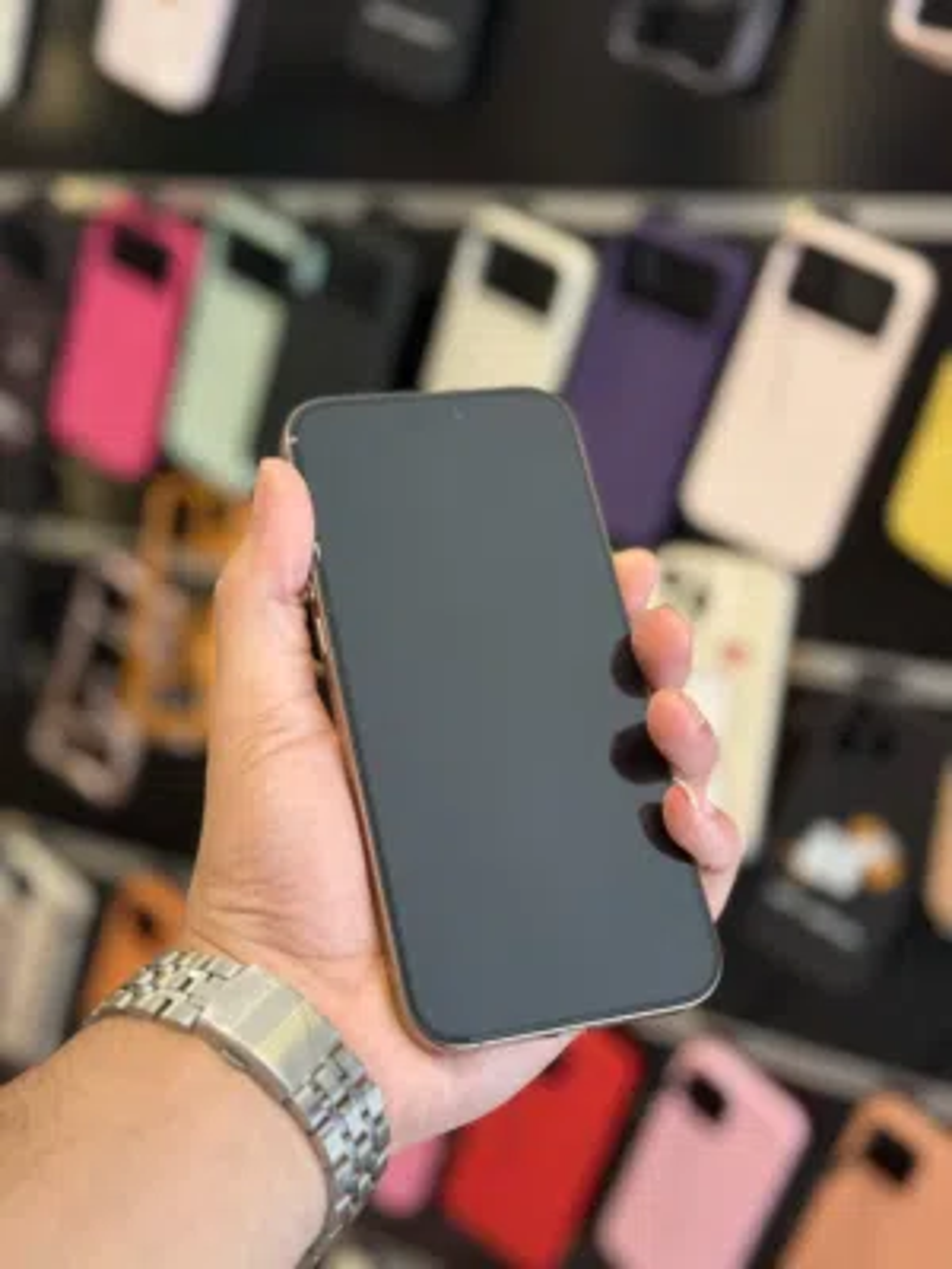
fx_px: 1760
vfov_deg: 39.7
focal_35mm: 48
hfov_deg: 30.3
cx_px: 476
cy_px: 634
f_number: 1.78
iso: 80
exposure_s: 1/100
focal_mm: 6.76
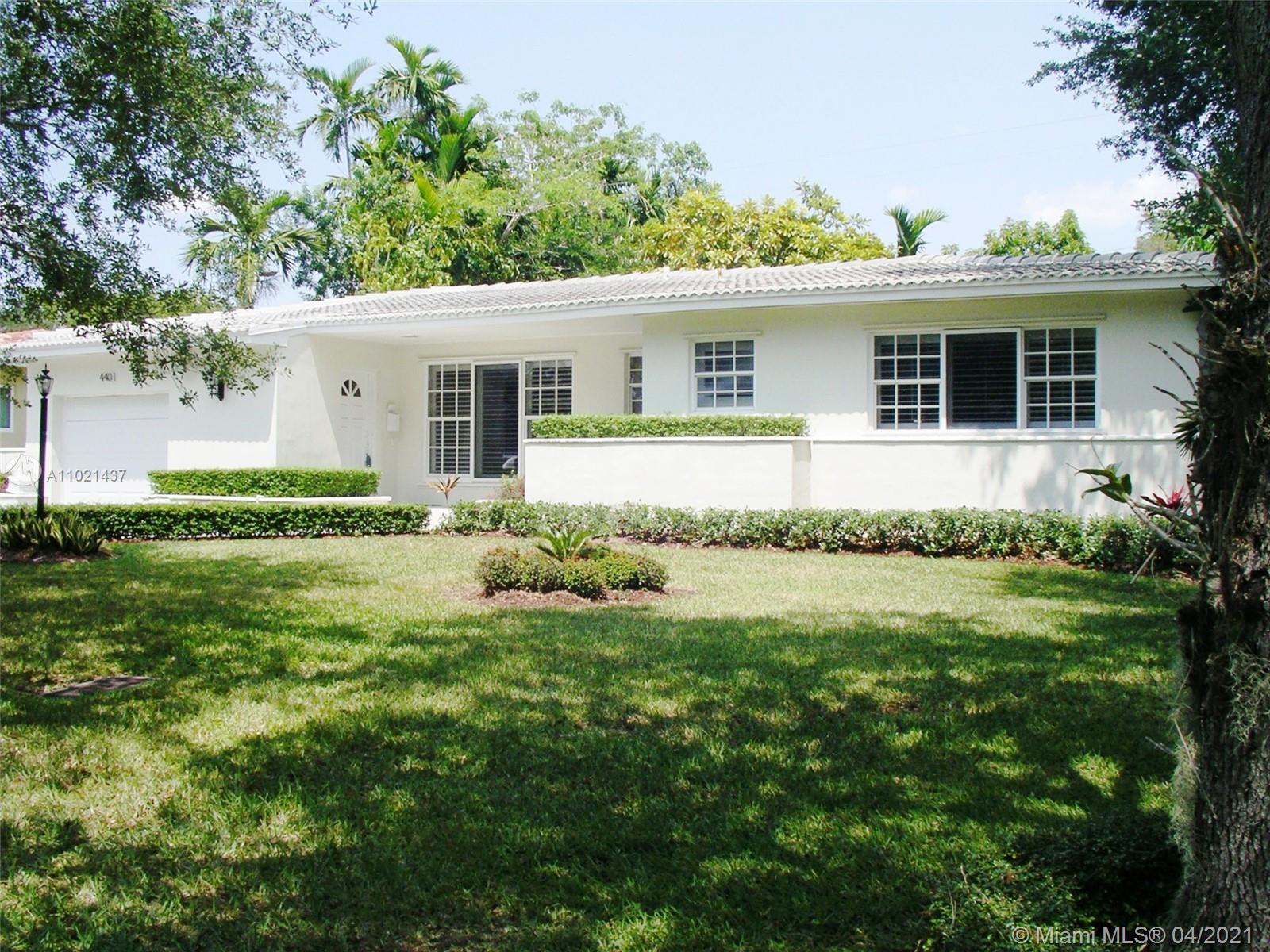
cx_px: 635
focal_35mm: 37
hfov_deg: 50.1
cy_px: 476
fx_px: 1357
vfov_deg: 38.7
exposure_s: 1/160
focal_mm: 5.7
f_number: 6.9
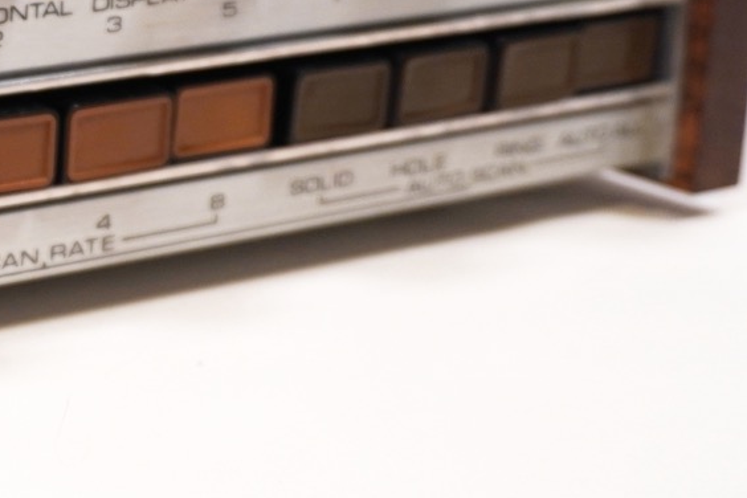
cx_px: -261
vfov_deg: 13.5
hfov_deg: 18.7
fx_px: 2087
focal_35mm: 101
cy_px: 68
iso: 250
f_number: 4
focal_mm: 21
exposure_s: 1/40
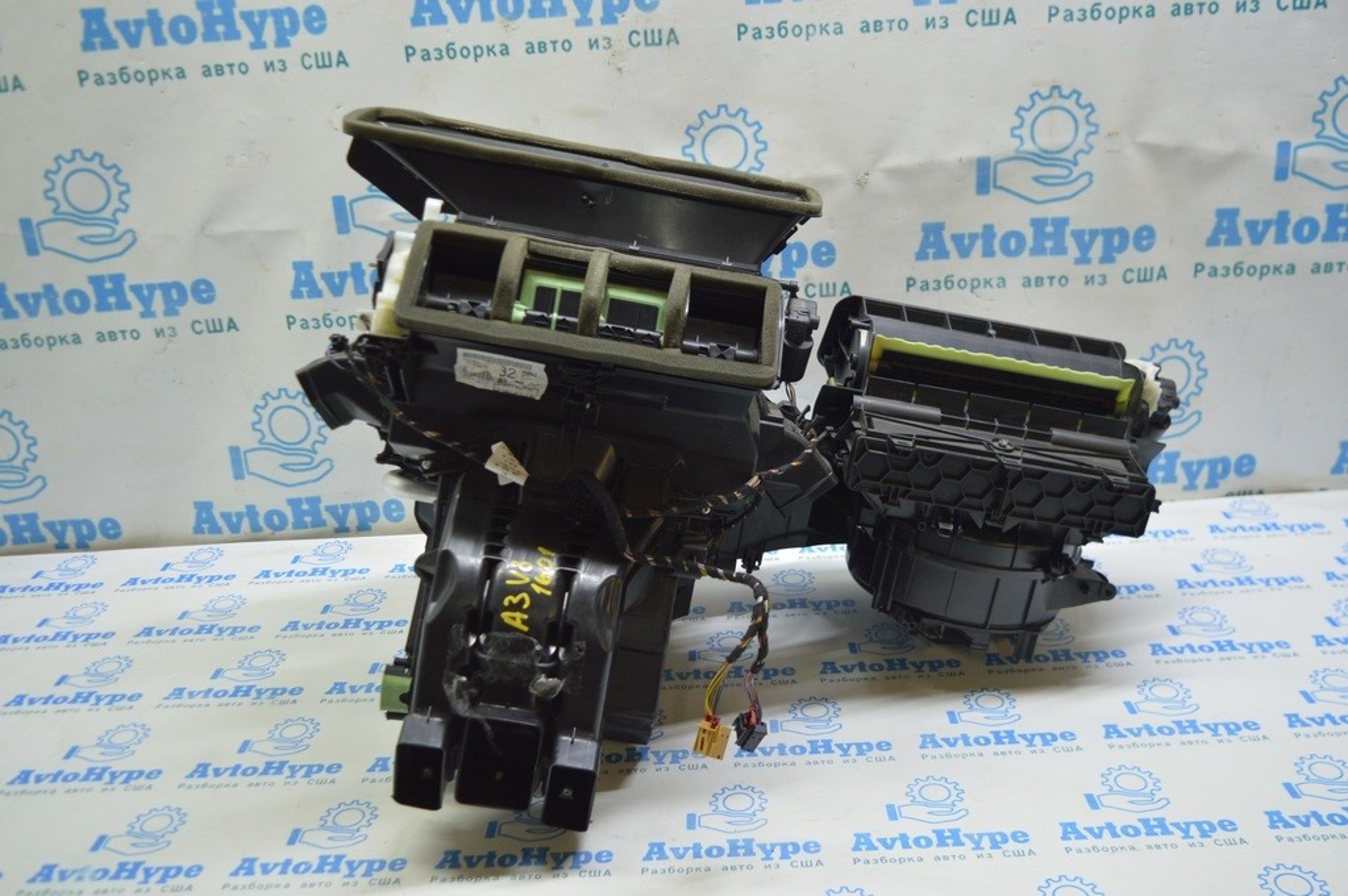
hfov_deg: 57.3
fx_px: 1235
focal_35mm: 33
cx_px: 674
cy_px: 448
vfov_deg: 39.9
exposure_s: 1/40
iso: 400
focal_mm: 22
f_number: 3.8
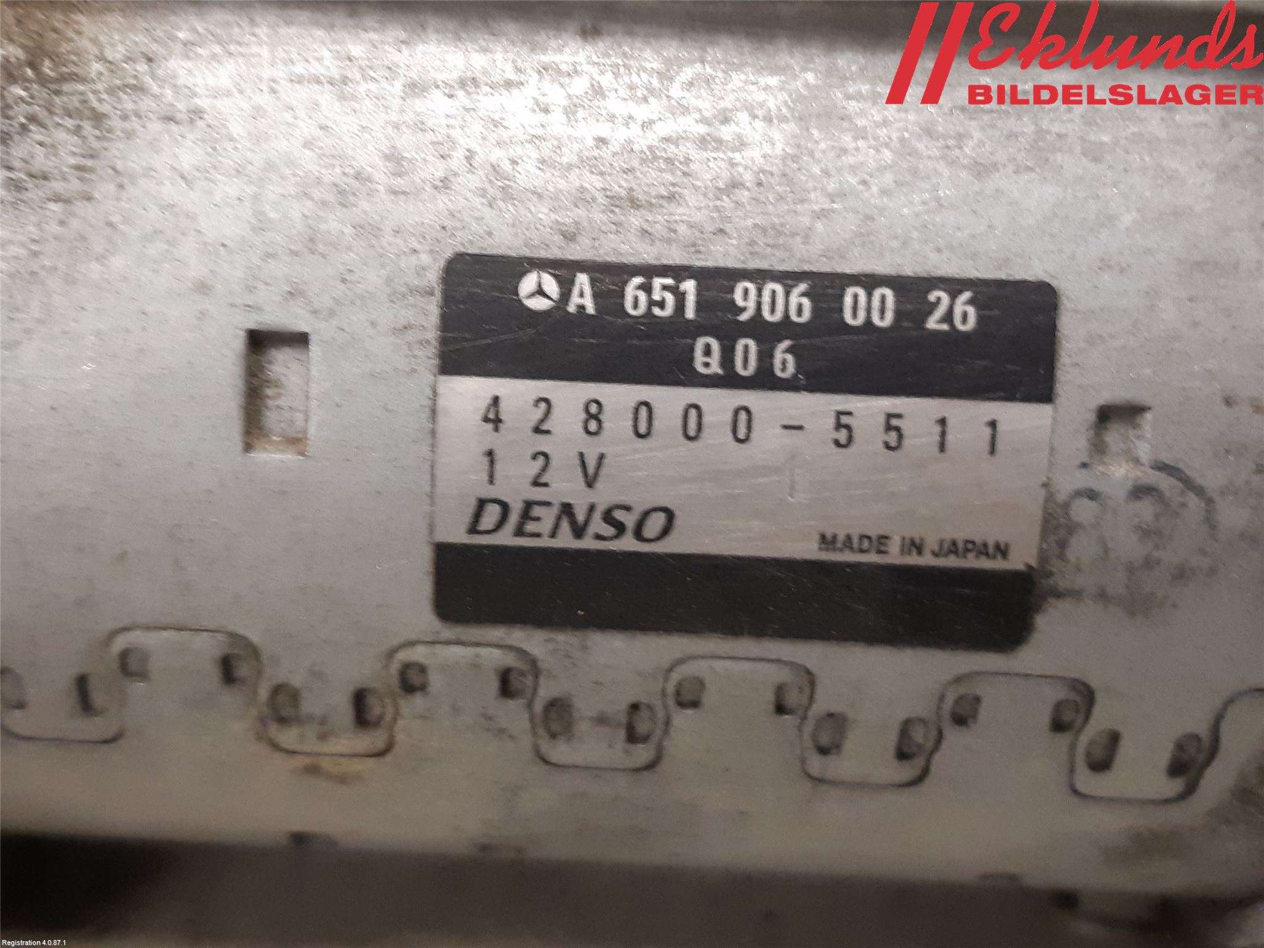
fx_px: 949
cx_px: 632
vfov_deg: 53.1
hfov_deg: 67.3
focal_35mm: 26
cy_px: 474
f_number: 1.7
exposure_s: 1/25
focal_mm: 3.93
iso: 250
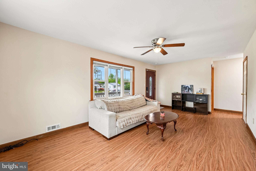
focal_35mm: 14
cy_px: 86
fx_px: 100
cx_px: 128
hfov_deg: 104.3
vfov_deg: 81.2
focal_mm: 14
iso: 160
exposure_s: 1/15
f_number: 8
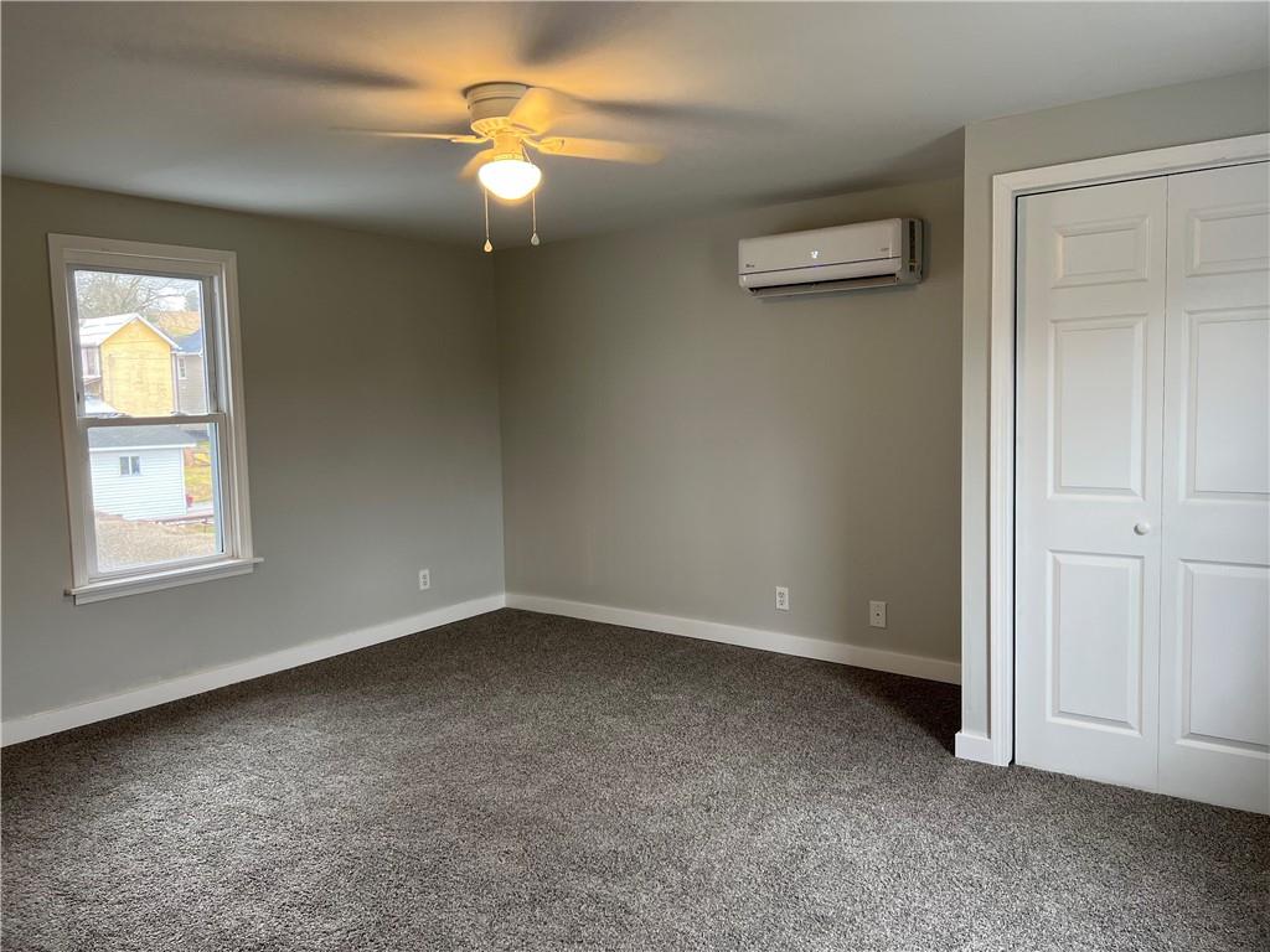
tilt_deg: -5.3
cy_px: 476
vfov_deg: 53.1
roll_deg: +1.4
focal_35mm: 26
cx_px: 635
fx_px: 954
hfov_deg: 67.3
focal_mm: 5.7
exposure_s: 1/60
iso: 80
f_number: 1.5
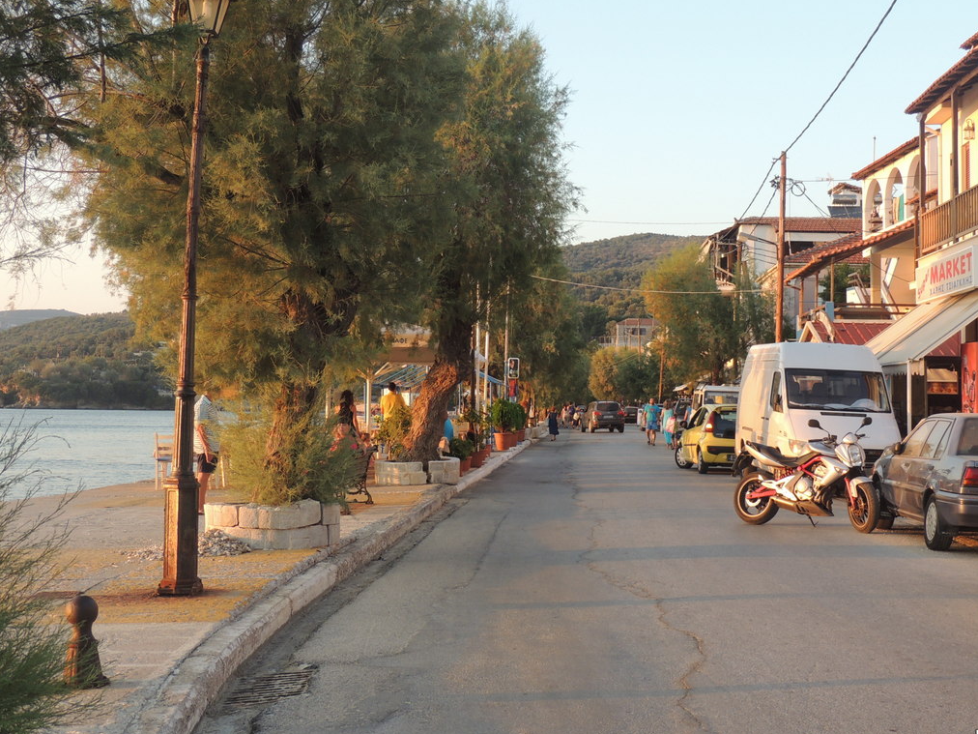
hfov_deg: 37.4
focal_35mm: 51
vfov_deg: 28.6
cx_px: 548
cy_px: 338
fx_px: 1441
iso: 100
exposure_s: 1/100
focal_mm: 7.6
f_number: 3.4
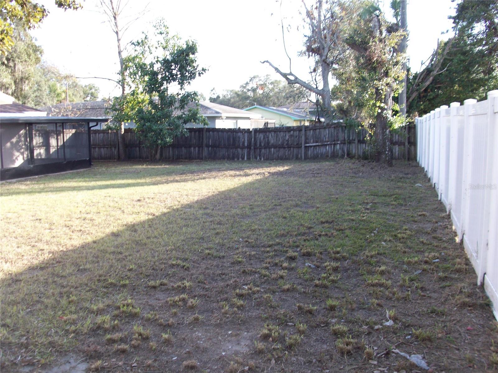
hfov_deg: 54.0
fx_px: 489
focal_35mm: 34
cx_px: 249
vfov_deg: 41.8
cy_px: 186
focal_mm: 5.7
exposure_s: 1/106
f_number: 2.8
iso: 64
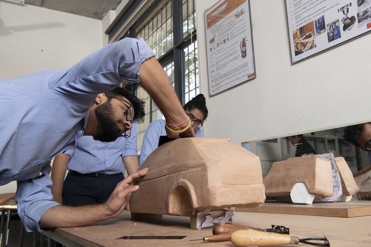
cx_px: 186
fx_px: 371
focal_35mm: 36
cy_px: 124
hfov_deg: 53.1
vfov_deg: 36.9
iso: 400
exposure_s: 1/160
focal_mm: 36
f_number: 10
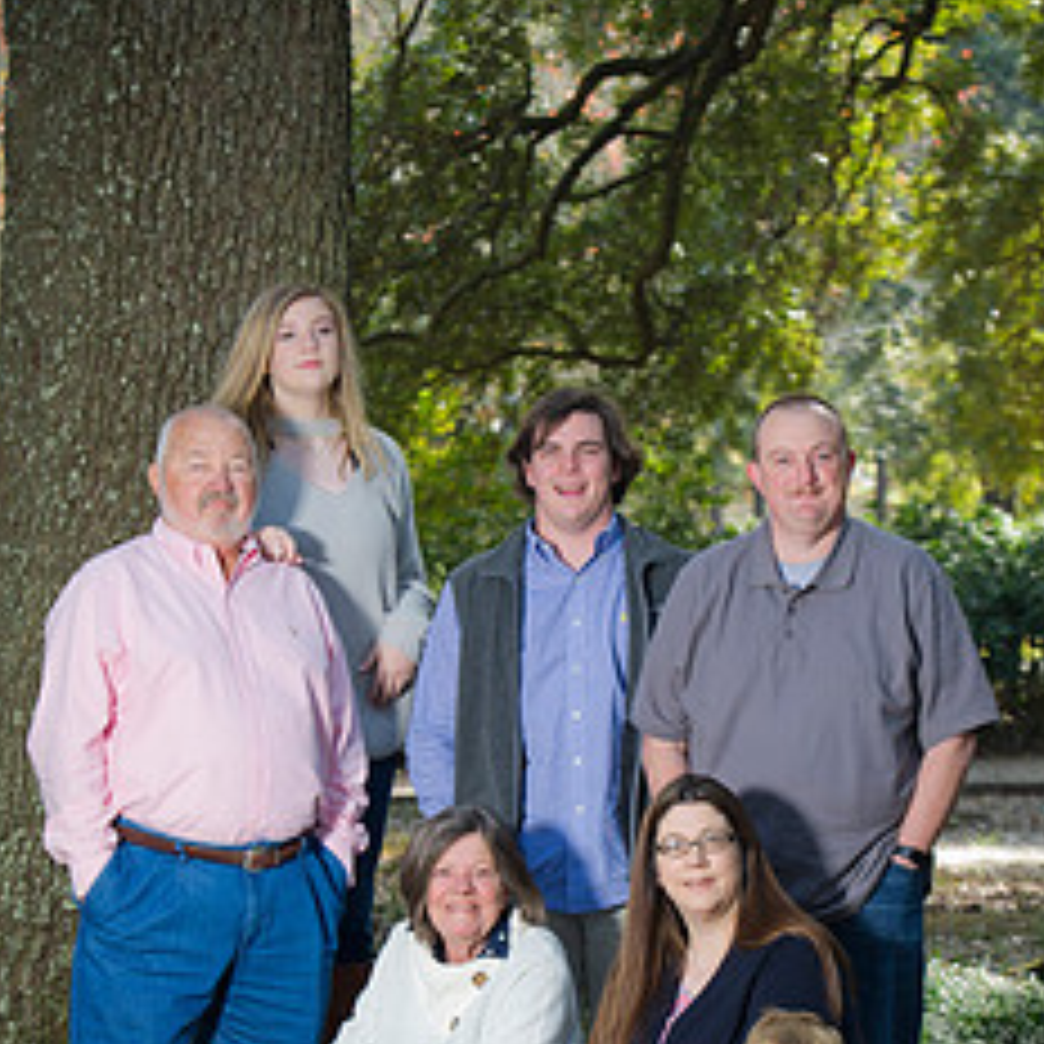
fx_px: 5050
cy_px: 774
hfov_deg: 11.8
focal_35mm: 148
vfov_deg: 11.8
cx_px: 551
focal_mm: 90
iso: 160
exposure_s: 1/80
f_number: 5
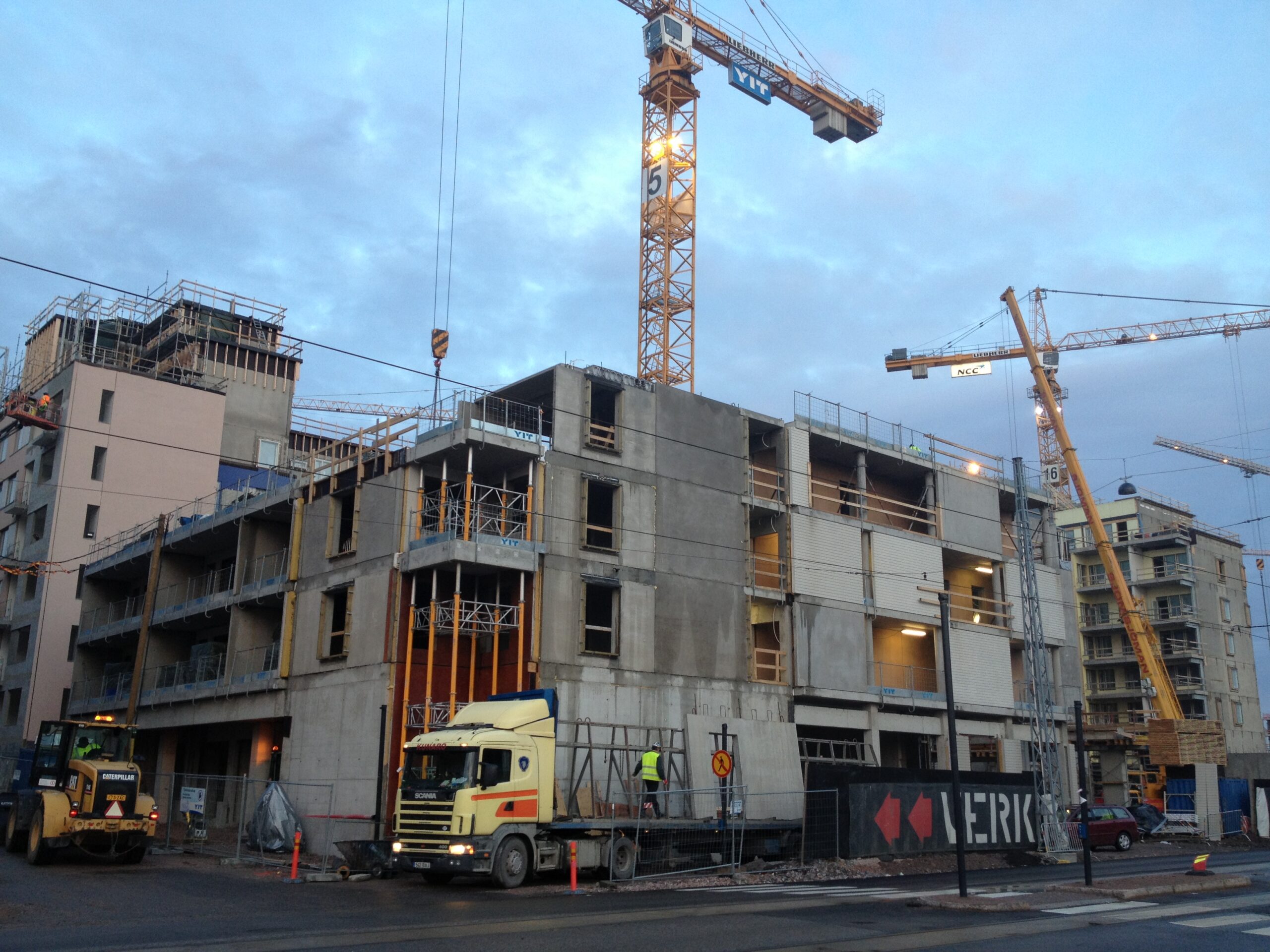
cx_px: 635
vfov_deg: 40.7
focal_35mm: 35
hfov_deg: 52.6
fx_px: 1284
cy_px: 476
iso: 50
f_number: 2.4
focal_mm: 4.28
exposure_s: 1/40
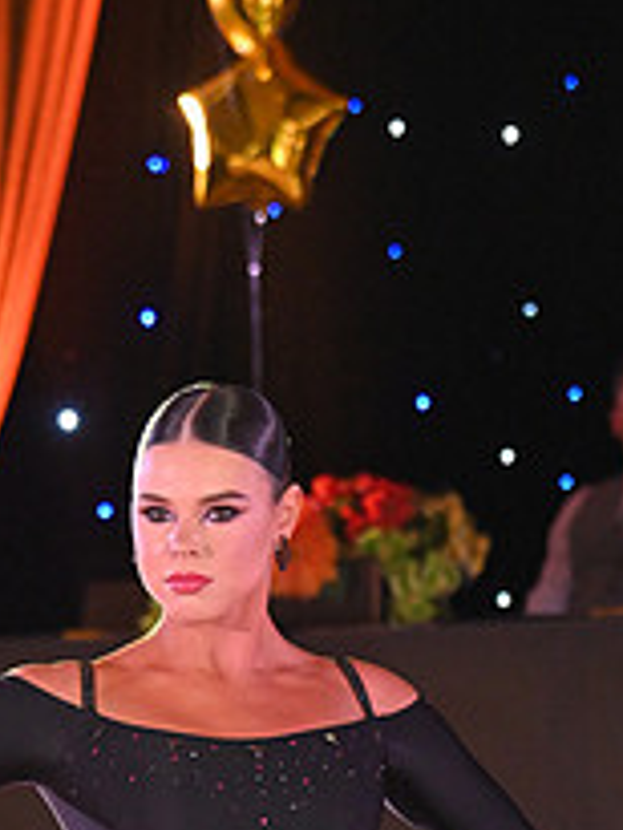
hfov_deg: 4.6
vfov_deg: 6.0
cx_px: 192
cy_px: 1097
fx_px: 7815
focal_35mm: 326
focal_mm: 120
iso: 3200
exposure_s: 1/320
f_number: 5.6
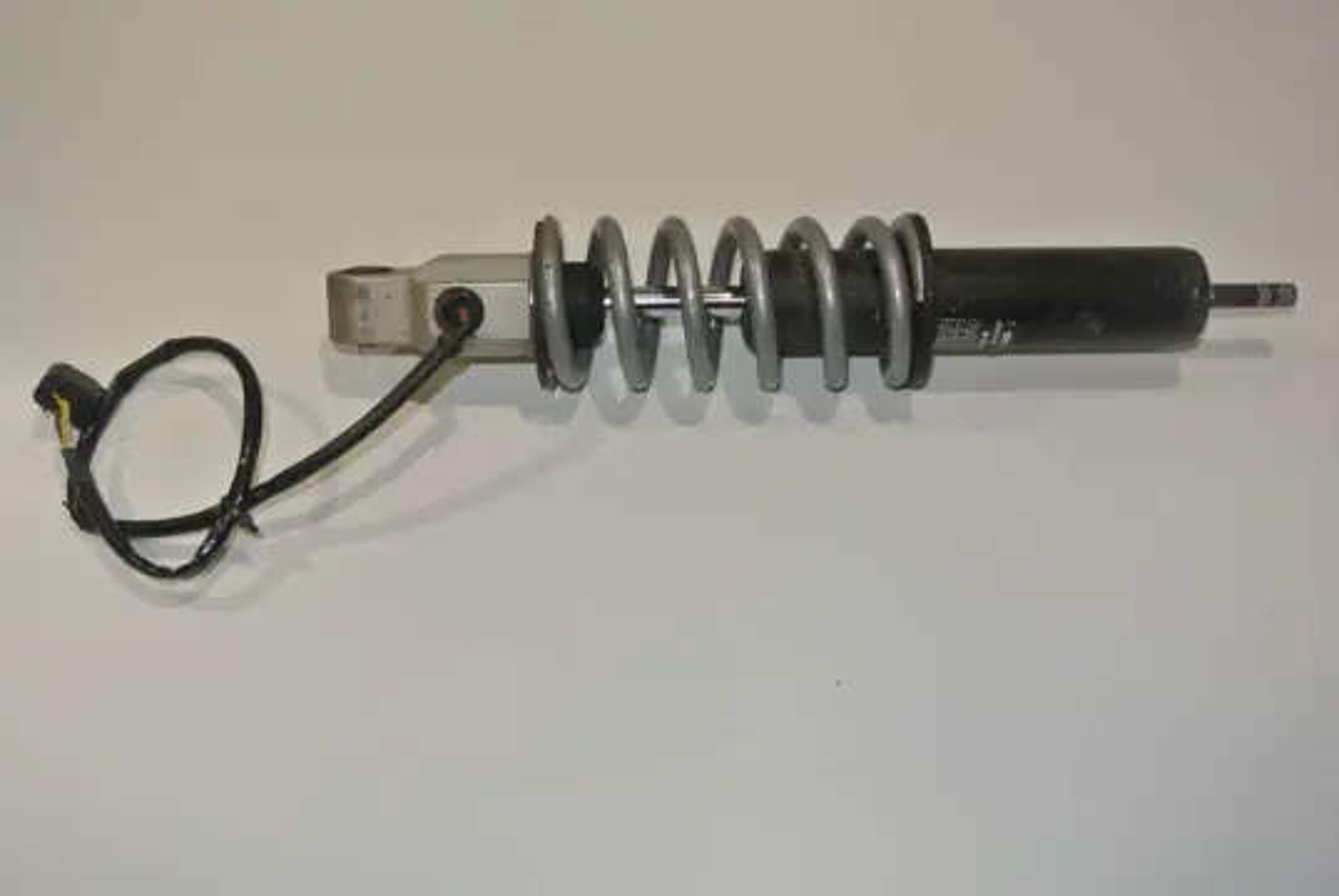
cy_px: 448
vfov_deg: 37.0
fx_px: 1340
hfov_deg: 53.1
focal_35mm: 36
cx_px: 670
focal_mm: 13.6
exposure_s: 1/60
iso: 200
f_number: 4.5
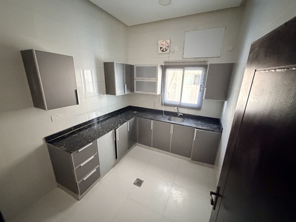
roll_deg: -0.4
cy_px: 111
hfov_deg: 102.0
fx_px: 120
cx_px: 148
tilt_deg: -15.9
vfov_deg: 85.7
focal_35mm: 14
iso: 1250
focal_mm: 2.22
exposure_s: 1/50
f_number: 2.2
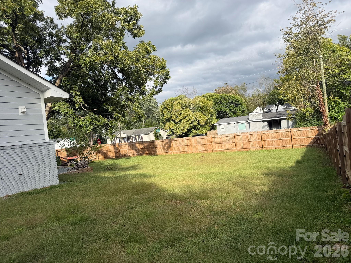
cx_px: 176
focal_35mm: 24
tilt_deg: -0.8
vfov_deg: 56.8
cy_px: 132
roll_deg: +6.9
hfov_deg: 71.6
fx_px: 243
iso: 80
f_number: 1.78
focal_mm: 6.76
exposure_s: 1/2445
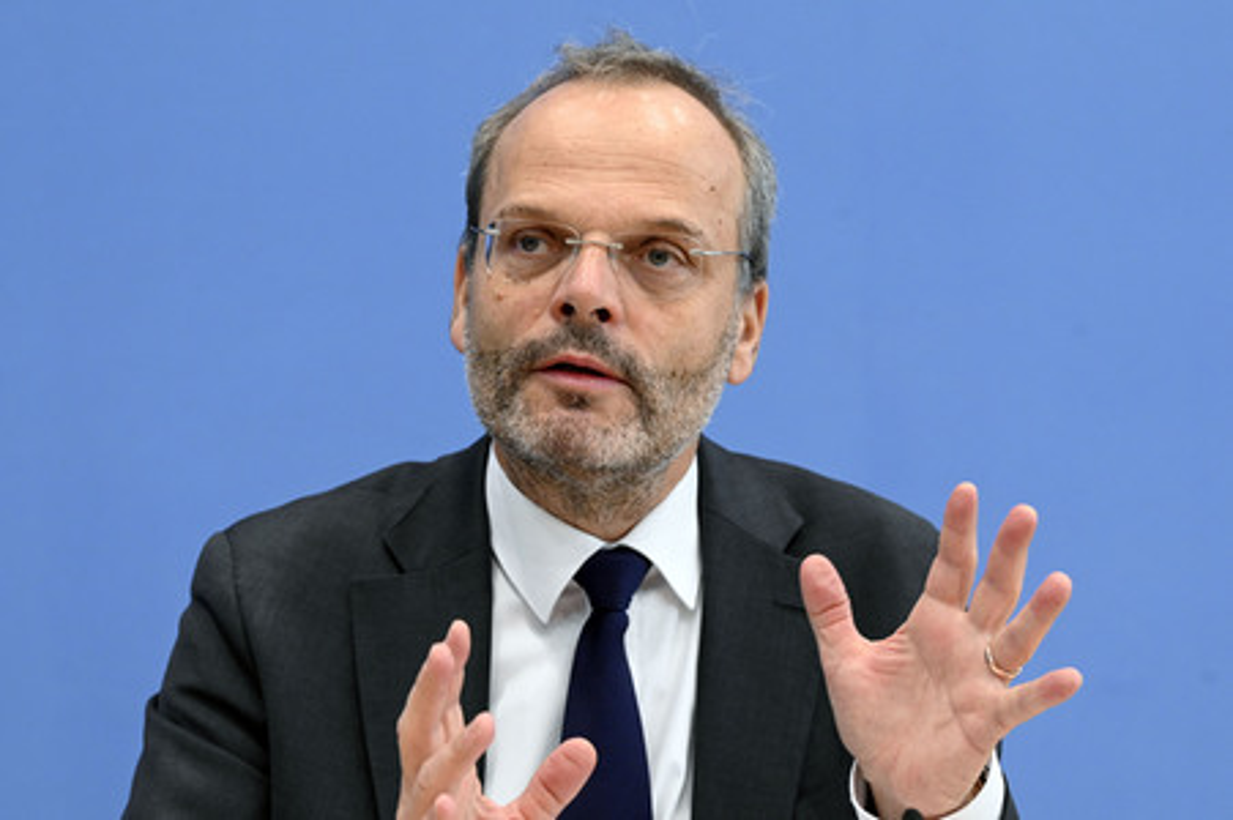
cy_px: 410
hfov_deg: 17.1
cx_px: 616
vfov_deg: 11.4
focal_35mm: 120
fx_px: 4107
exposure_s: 1/500
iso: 4000
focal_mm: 120
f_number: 6.3
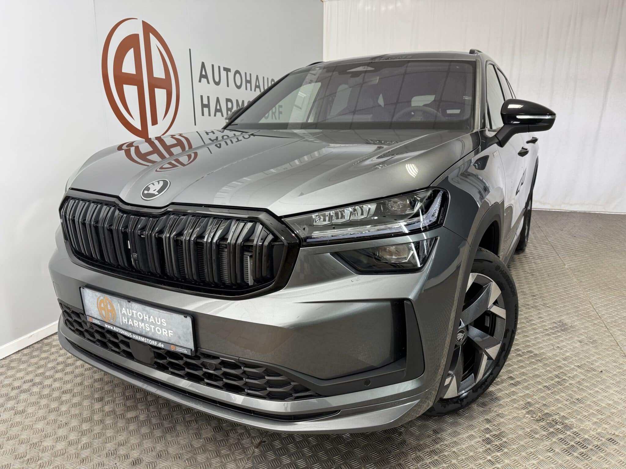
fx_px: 434
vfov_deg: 56.8
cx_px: 313
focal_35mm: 24
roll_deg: +0.3
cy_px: 234
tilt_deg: -14.8
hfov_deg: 71.6
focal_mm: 6.76
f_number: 1.78
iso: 160
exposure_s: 1/50
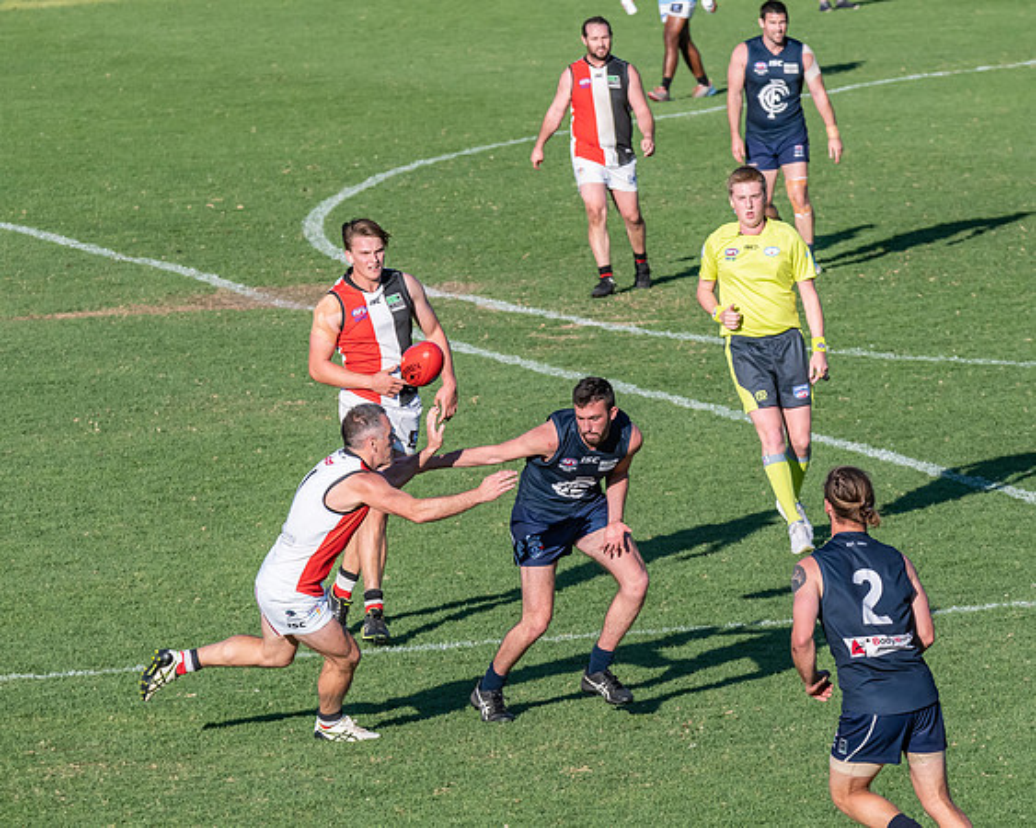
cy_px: 415
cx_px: 472
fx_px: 13826
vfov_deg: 3.4
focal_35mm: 451
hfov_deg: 4.3
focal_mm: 260
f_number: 10
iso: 800
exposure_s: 1/2500
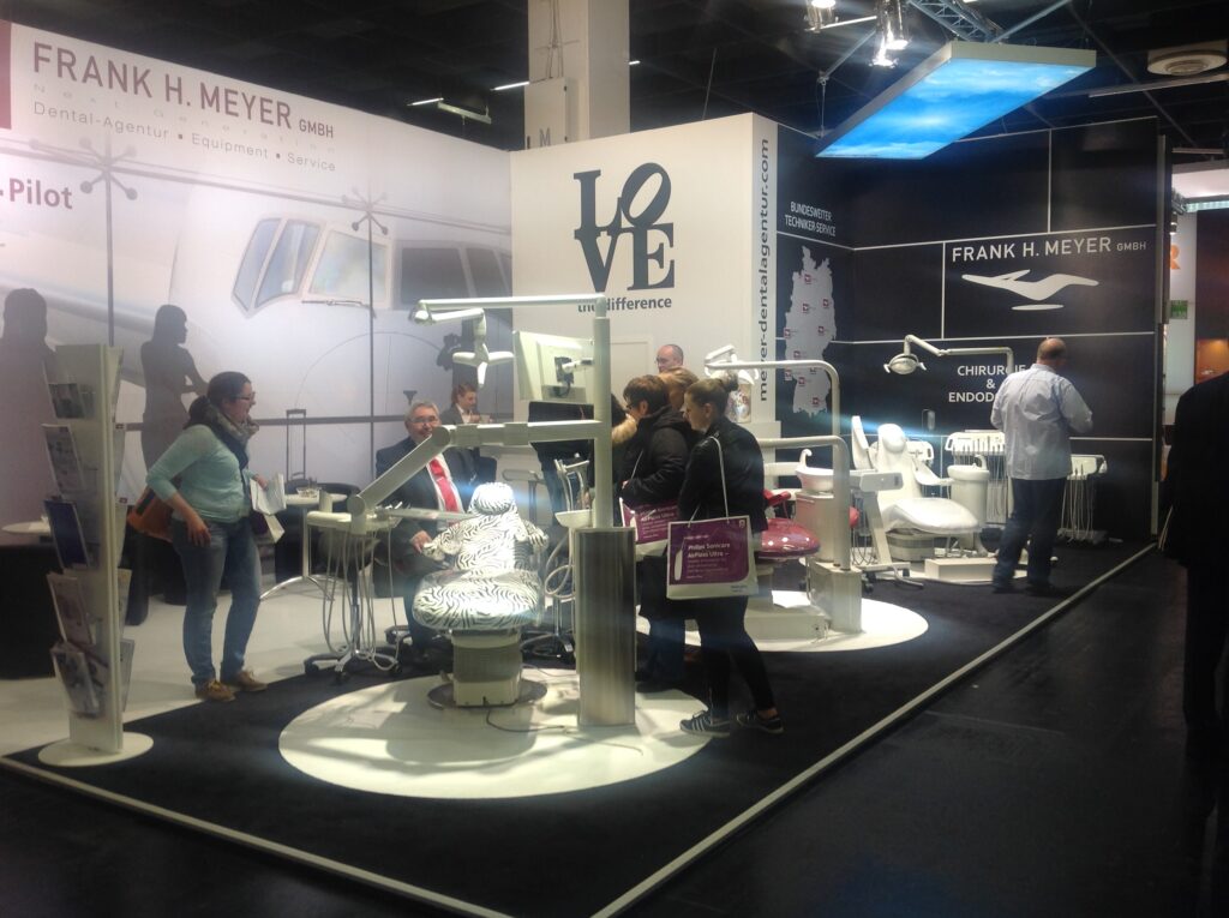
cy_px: 459
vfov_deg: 40.6
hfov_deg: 52.7
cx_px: 614
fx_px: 1241
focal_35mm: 35
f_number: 2.4
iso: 50
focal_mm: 4.28
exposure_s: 1/40
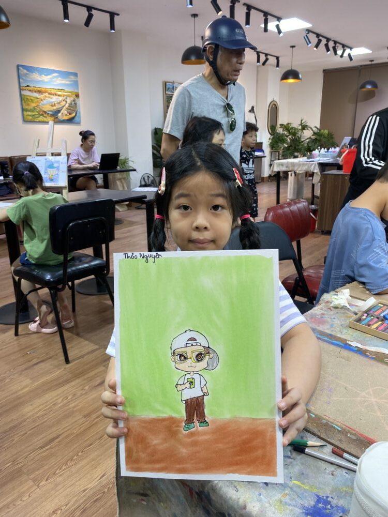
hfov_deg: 53.1
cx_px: 194
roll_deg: +0.6
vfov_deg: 67.3
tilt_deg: -15.9
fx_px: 389
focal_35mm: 26
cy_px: 258
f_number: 1.8
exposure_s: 1/100
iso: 100
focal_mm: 4.25
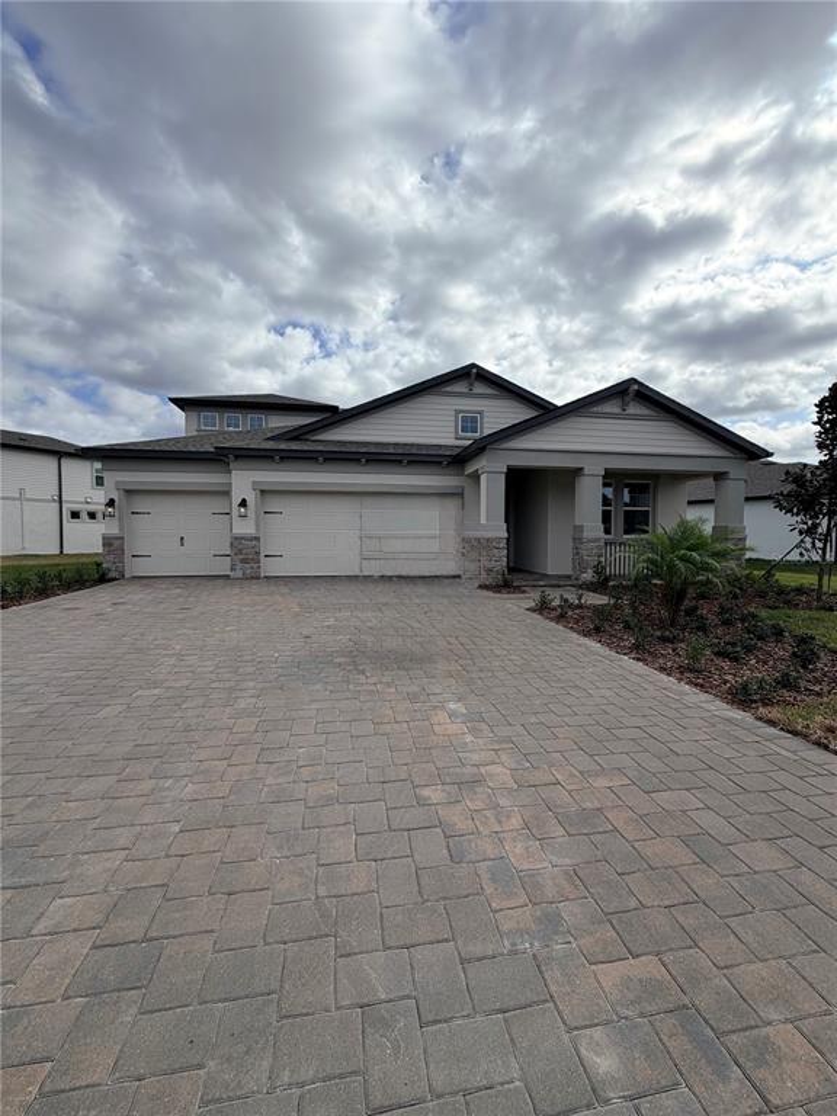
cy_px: 558
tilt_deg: -3.5
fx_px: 451
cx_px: 418
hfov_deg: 85.7
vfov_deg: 102.1
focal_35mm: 14
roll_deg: +0.1
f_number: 2.2
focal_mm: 2.22
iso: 25
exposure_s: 1/1745
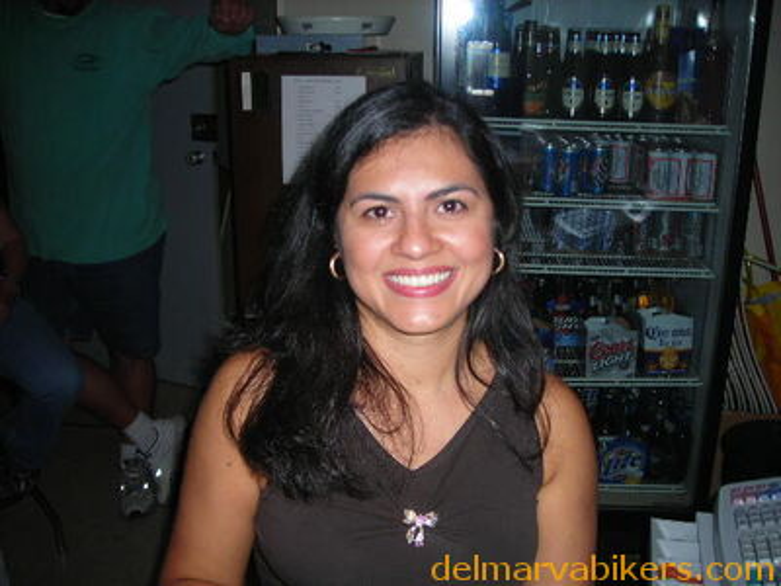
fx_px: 857
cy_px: 293
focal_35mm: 38
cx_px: 390
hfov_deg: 49.0
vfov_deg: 37.7
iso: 50
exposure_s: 1/60.1
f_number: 3.2
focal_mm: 6.3
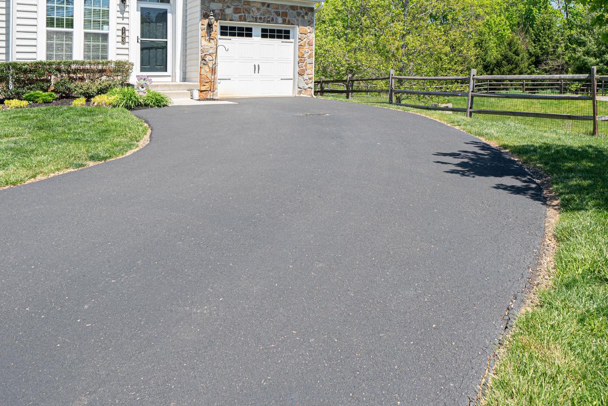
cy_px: 95
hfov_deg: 64.5
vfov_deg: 44.6
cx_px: 382
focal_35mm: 28
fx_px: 473
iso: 100
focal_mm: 17
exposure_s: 1/250
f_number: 7.1
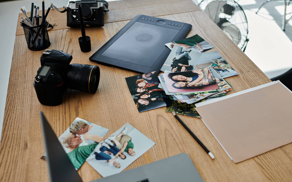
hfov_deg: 54.0
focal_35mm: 36
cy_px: 93
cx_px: 146
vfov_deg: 35.3
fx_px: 286
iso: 100
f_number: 4
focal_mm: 35
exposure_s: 1/160
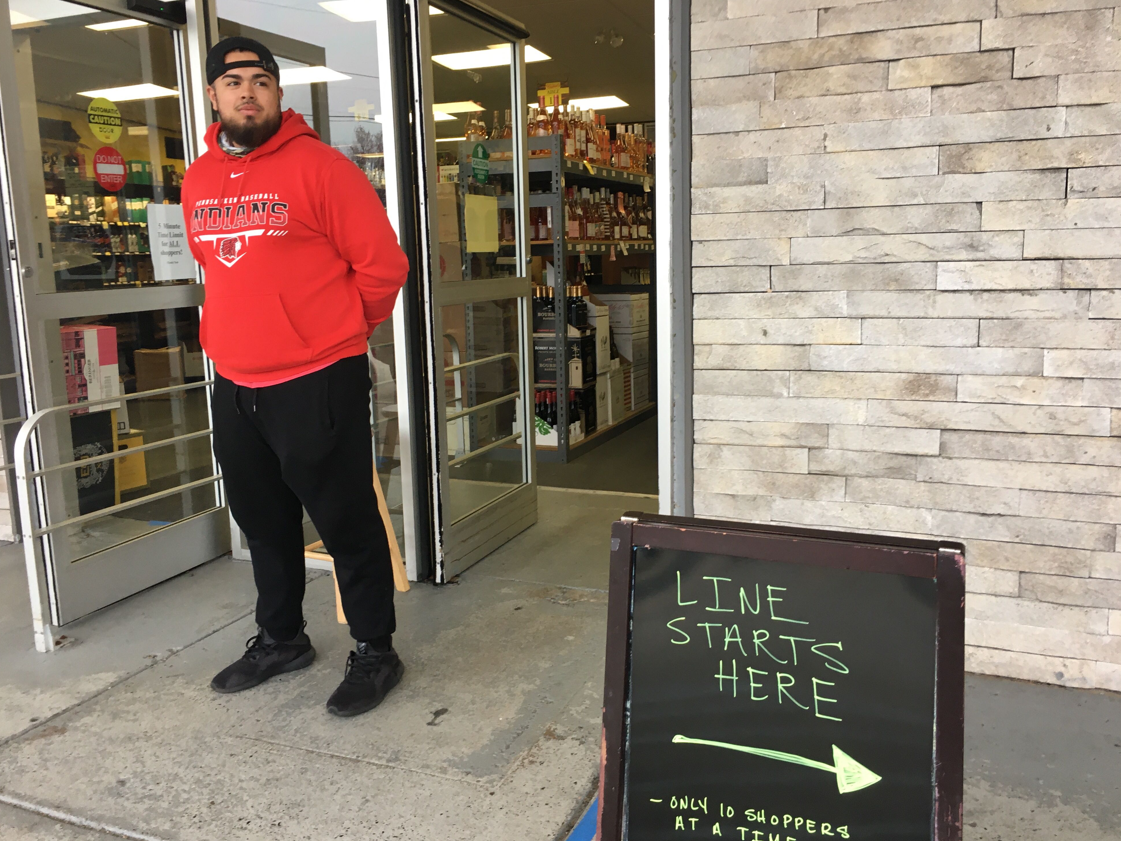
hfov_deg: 60.0
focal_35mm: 30
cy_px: 416
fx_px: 971
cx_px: 562
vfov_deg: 46.8
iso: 25
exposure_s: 1/30
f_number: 2.2
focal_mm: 4.15
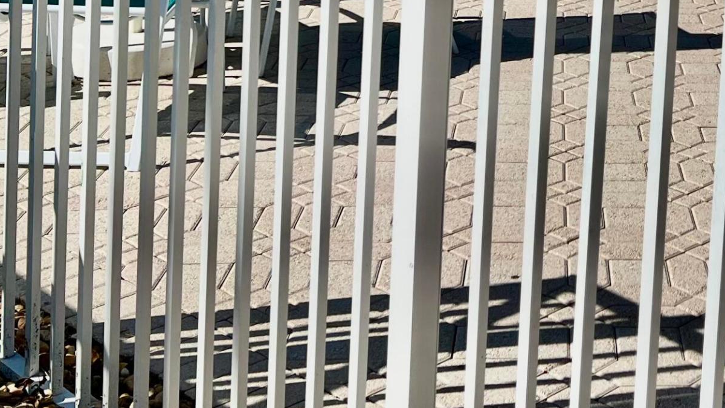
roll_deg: -2.8
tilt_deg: -4.5
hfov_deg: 29.2
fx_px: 1307
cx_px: 702
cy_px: -214
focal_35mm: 68
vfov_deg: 16.1
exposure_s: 1/10309
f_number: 1.5
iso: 50
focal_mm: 5.7
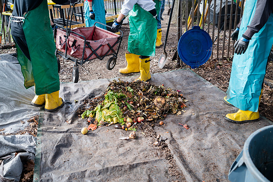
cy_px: 91
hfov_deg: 54.5
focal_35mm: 35
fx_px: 265
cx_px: 136
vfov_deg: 37.8
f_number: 4
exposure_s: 1/200
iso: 640
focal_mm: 35
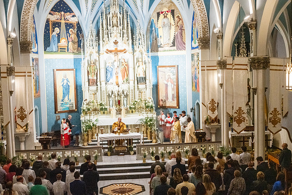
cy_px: 98
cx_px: 146
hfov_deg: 41.1
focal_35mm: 48
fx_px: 389
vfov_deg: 28.1
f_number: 14
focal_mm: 48
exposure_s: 1/60
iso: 5000
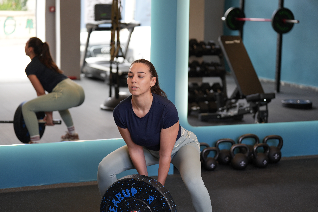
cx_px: 159
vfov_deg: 19.5
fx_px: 618
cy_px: 106
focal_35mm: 70
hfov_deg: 28.8
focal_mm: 70
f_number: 2.8
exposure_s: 1/80
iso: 250
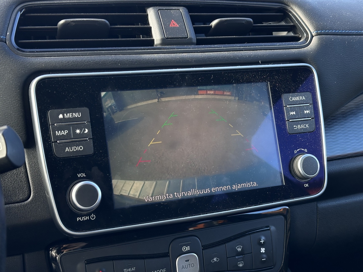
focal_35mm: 48
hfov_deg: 39.7
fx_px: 503
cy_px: 136
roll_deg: -3.7
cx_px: 182
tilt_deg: -21.6
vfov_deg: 30.3
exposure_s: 1/167
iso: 80
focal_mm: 6.86
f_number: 1.78
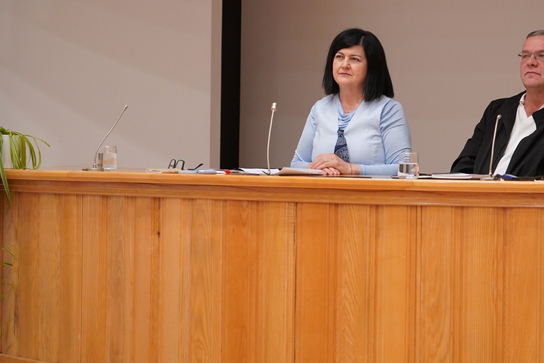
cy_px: 108
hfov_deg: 17.2
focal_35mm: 118
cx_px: 411
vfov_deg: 11.6
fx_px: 1783
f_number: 4
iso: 3200
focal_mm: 77
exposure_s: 1/160
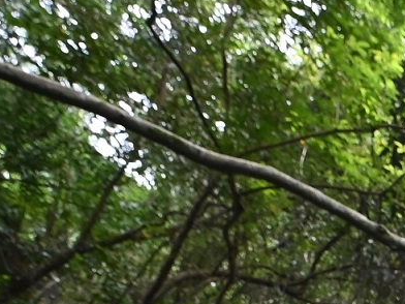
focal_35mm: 83
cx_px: 882
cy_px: 647
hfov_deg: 16.1
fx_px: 971
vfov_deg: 14.2
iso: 400
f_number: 6.3
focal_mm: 14
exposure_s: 1/100
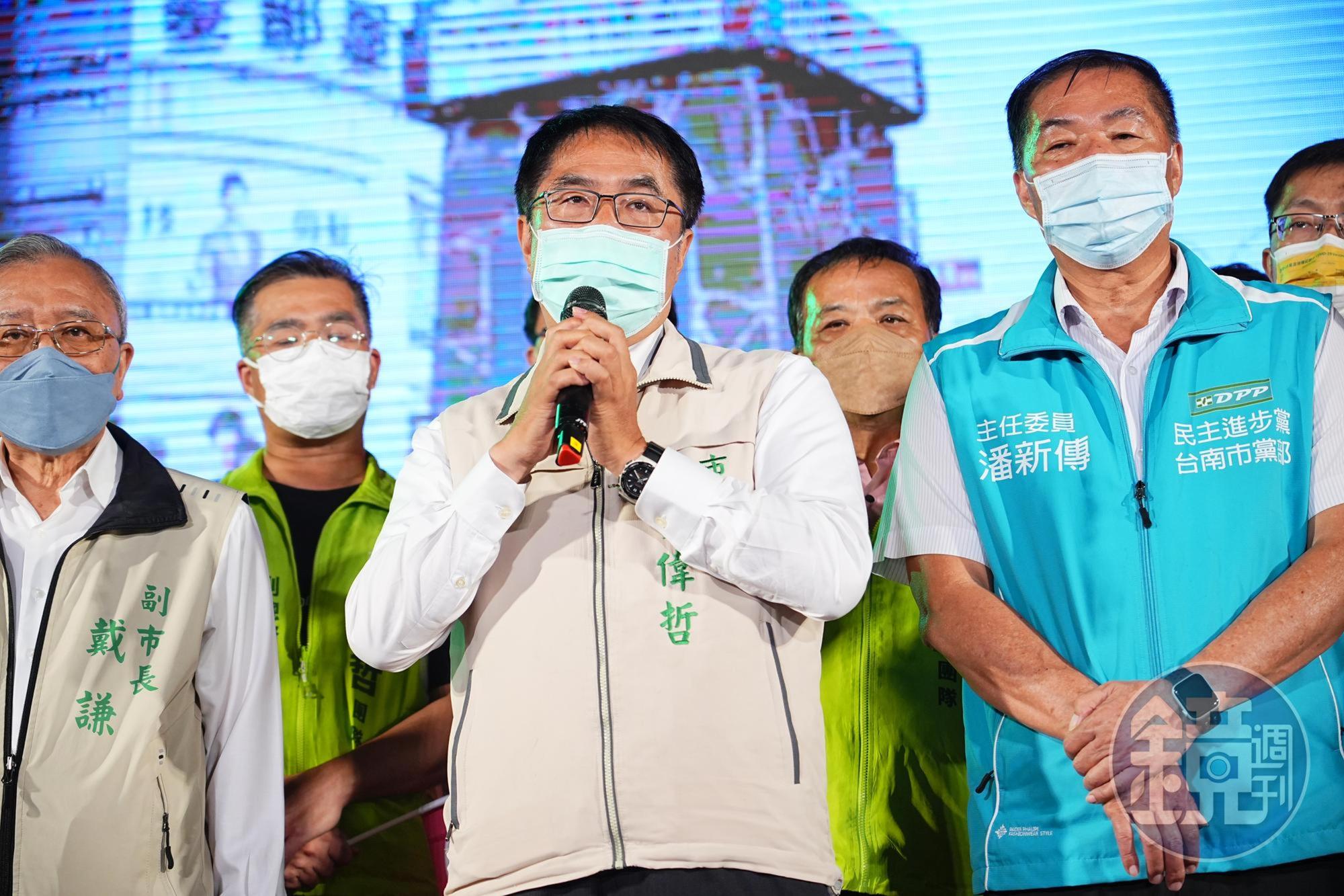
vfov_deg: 15.9
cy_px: 448
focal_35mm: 86
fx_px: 3210
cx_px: 672
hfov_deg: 23.6
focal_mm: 86
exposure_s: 1/1250
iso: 1600
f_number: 4
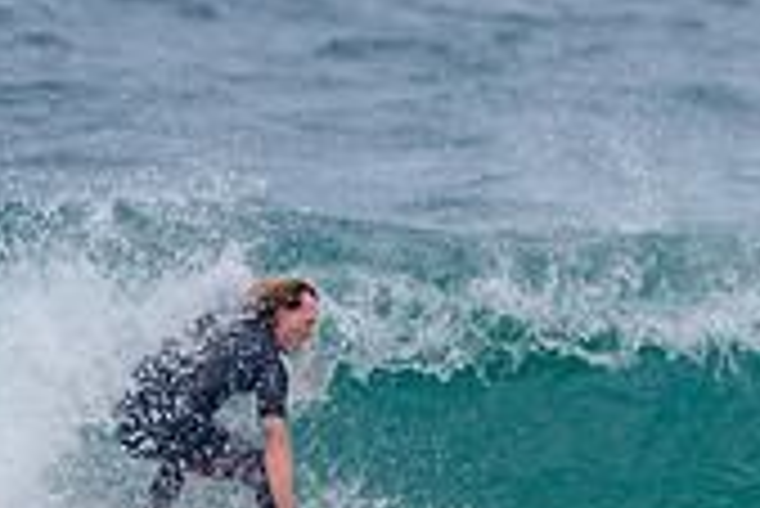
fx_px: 44391
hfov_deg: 1.0
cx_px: 661
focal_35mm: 2101
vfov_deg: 0.7
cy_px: 554
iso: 125
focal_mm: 500
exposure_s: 1/2000
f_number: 5.6
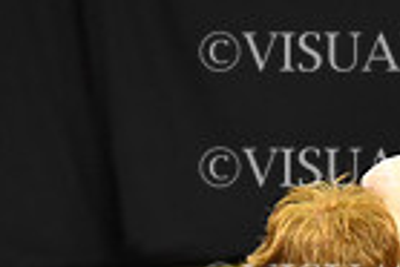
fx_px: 7808
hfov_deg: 2.9
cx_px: 616
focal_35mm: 702
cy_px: 225
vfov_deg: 2.0
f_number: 2.8
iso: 4000
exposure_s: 1/500
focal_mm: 112
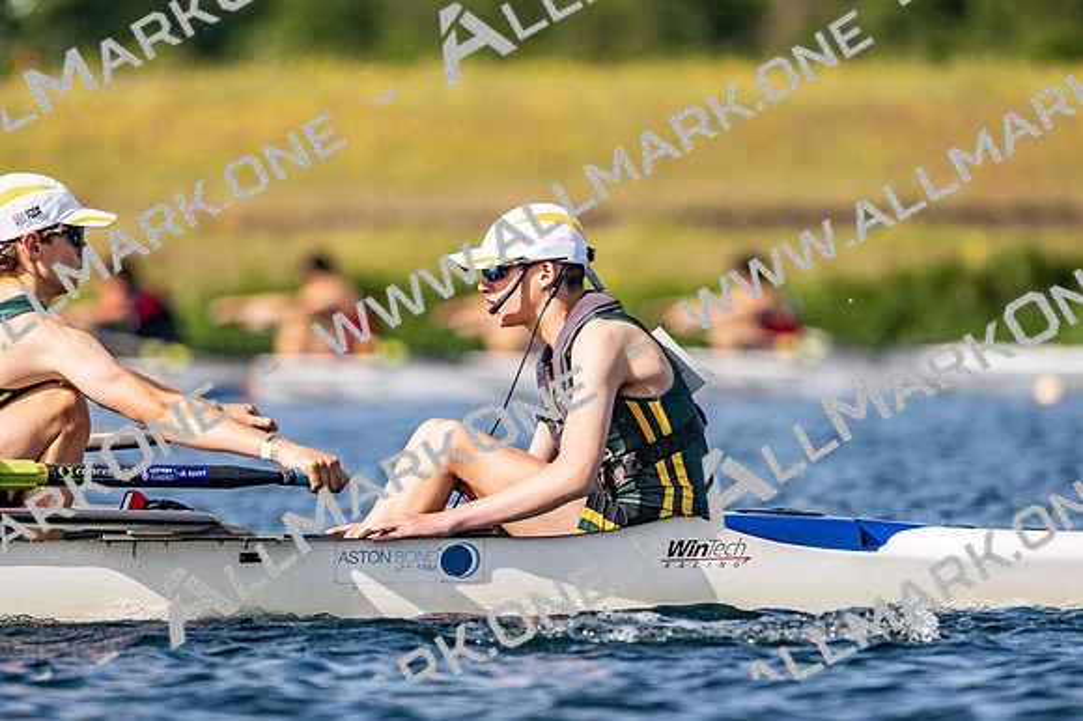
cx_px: 542
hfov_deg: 3.4
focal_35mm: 600
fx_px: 18039
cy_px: 360
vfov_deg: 2.3
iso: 180
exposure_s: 1/2500
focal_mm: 400
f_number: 4.5
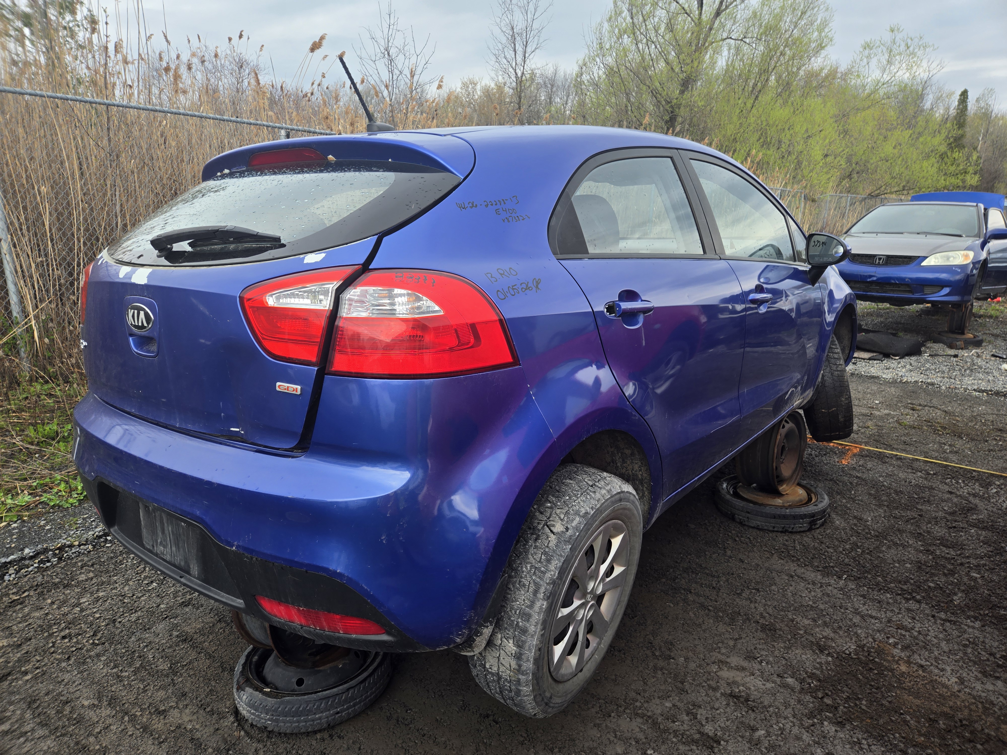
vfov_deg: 58.9
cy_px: 378
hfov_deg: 73.9
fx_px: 669
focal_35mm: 23
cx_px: 504
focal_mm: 5.4
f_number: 1.8
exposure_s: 1/425
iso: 25
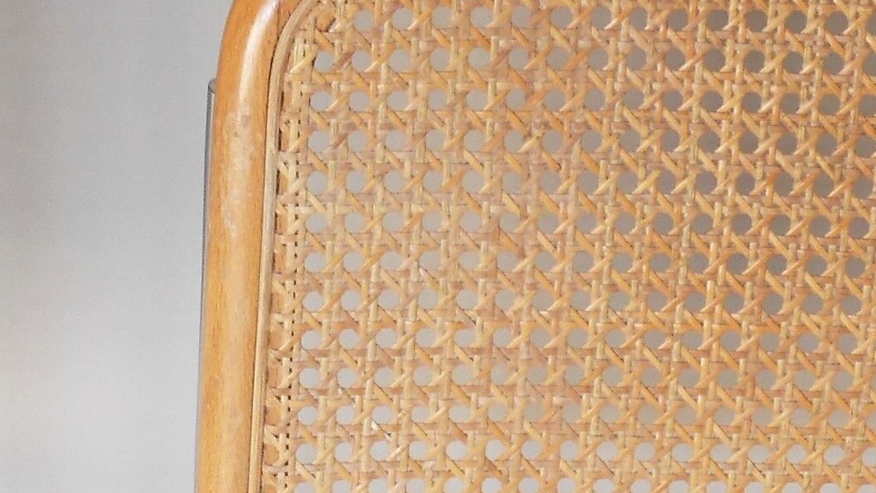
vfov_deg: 6.1
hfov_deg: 11.1
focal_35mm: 192
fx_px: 4460
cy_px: 1023
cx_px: -10
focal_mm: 20
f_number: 4.6
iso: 800
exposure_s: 1/60
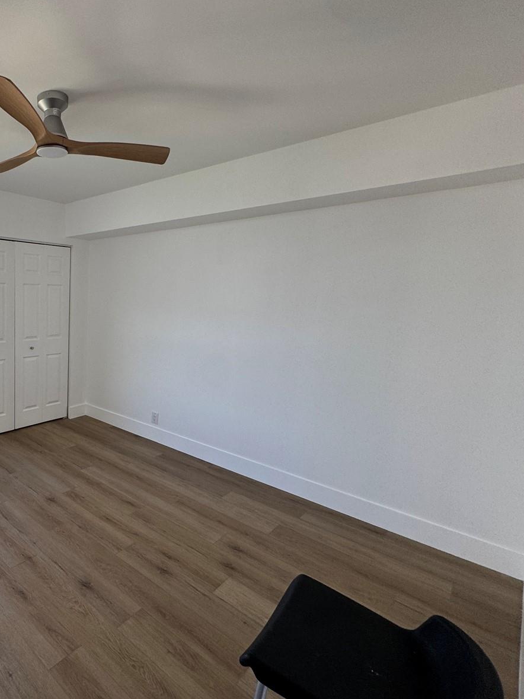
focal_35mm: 19
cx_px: 57
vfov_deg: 84.7
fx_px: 384
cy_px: 354
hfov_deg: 59.0
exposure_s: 1/99
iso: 80
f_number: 2.2
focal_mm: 2.22
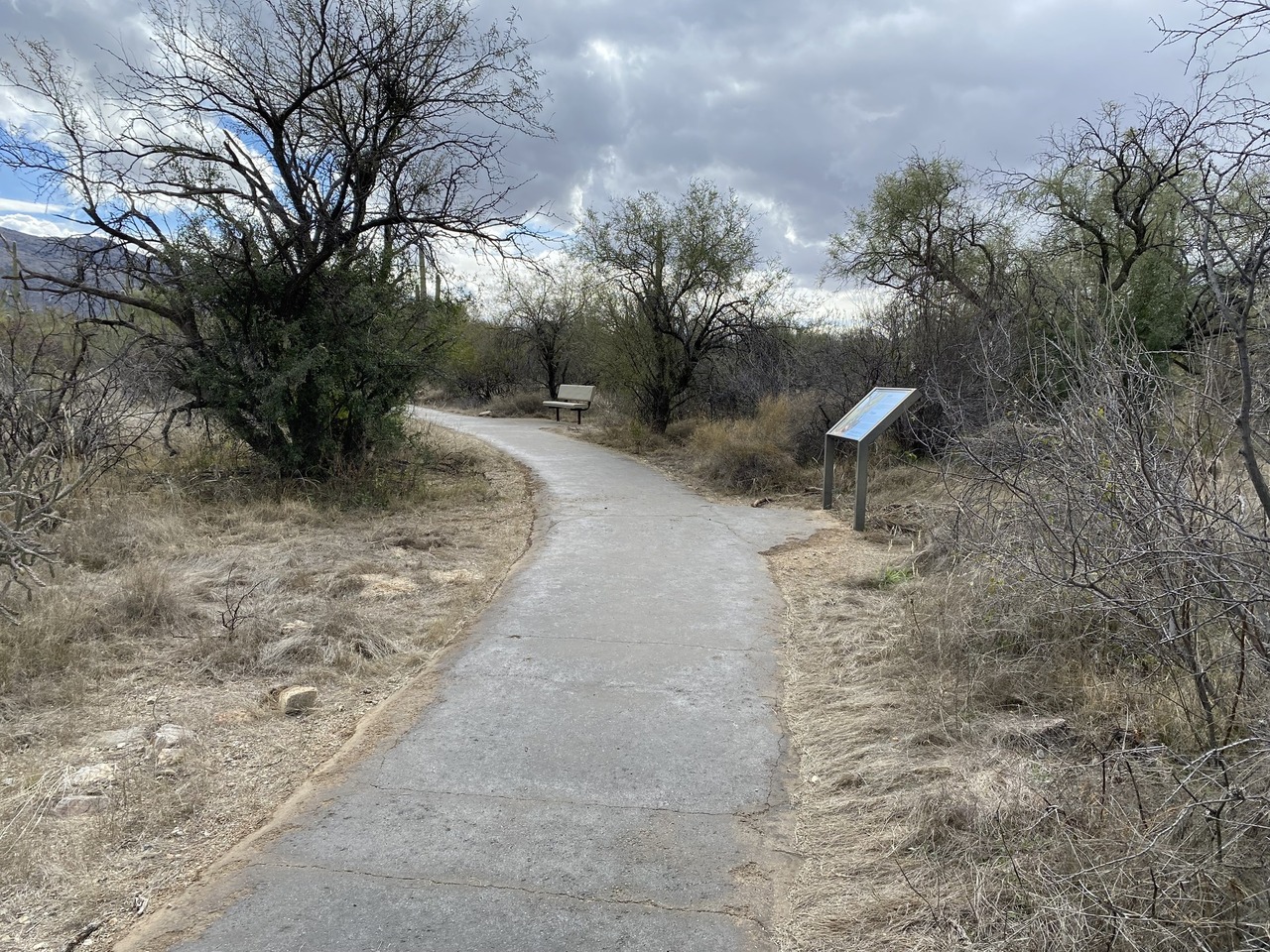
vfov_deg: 53.1
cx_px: 635
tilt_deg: -5.4
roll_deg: -0.8
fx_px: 954
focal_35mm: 26
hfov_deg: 67.3
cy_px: 476
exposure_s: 1/2028
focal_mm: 4.25
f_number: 1.8
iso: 32
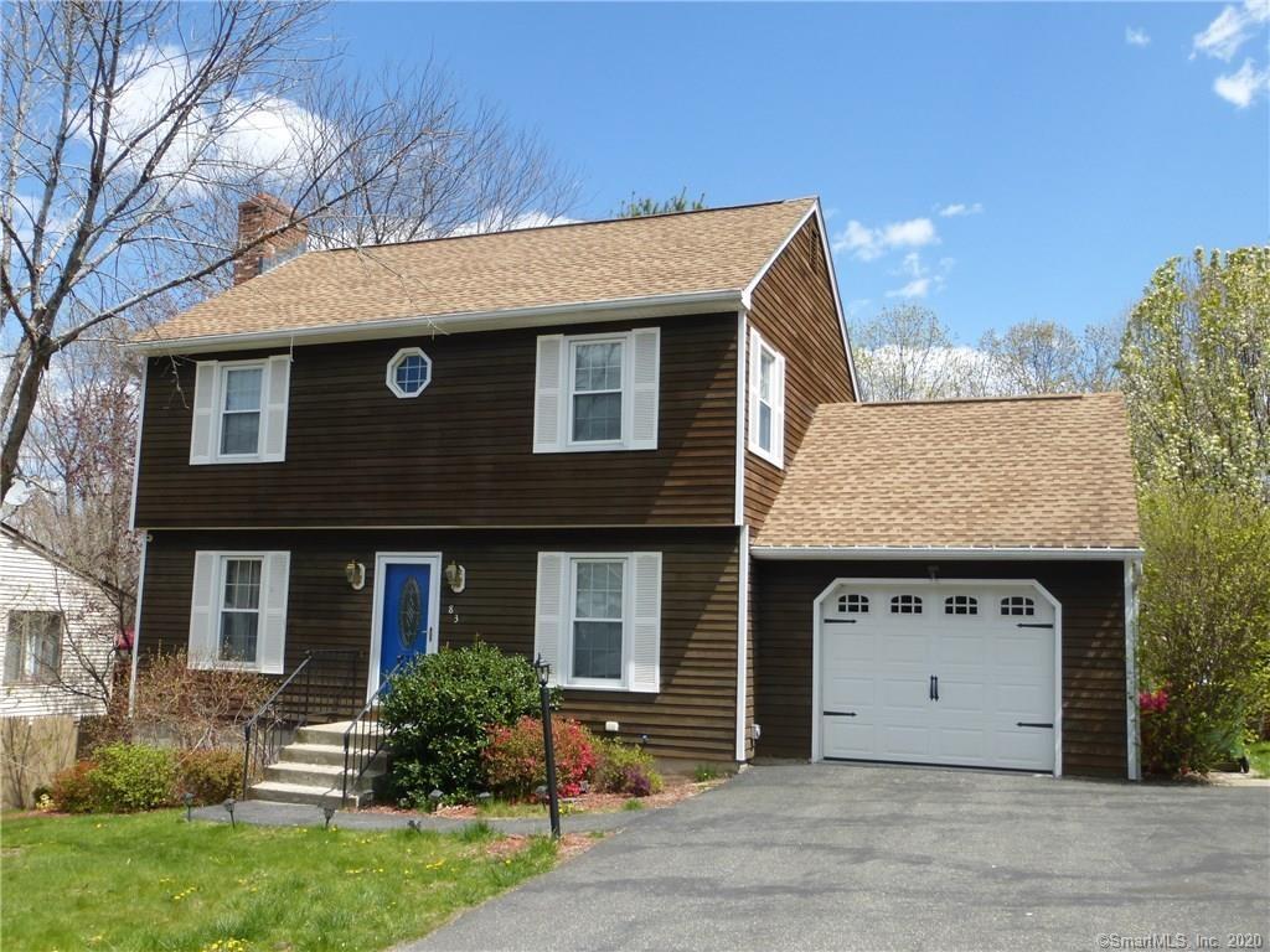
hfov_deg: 58.4
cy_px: 476
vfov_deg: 45.4
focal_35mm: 31
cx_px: 635
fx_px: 1137
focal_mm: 5.4
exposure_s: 1/640
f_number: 4
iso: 100
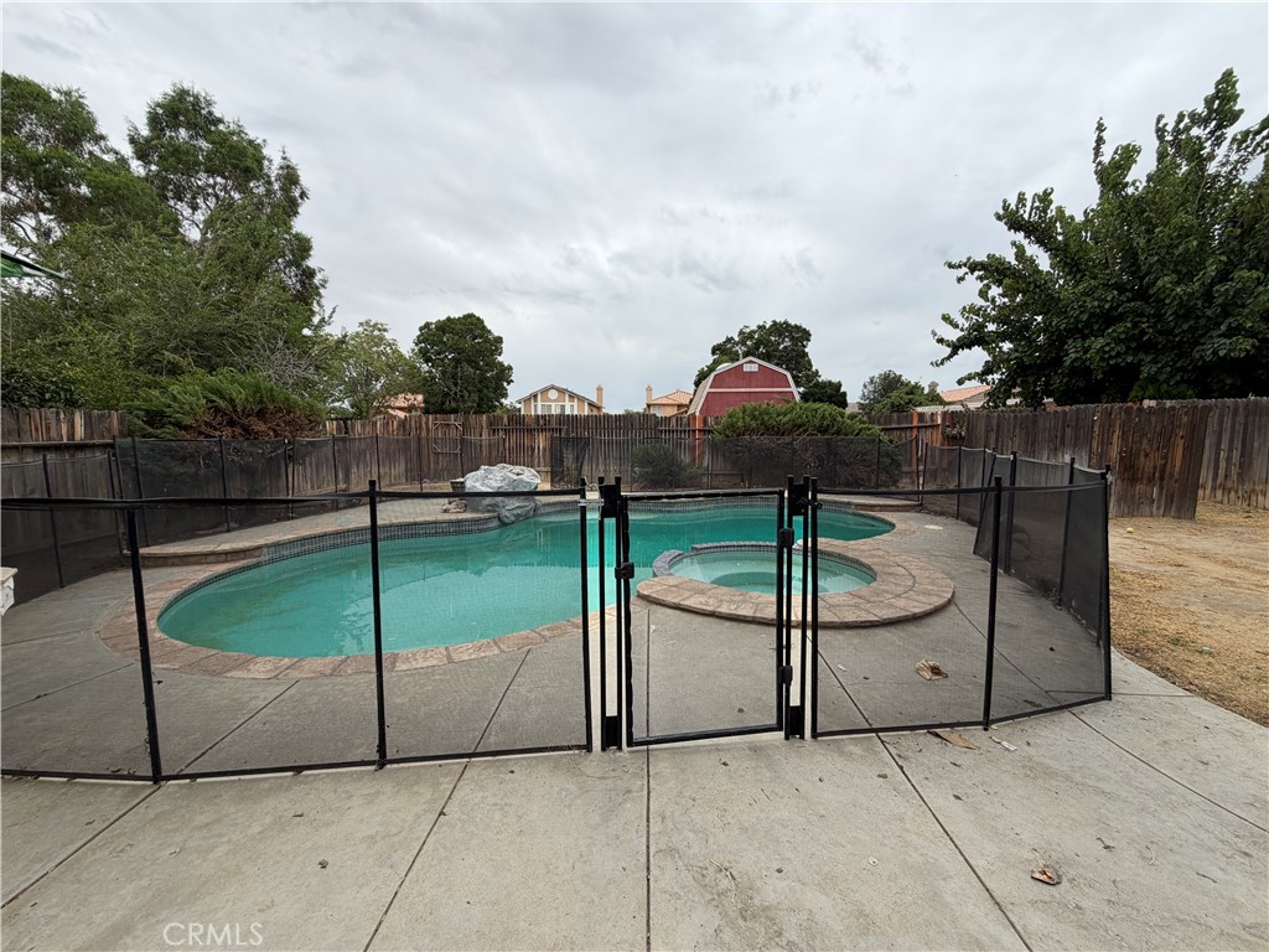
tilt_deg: -4.8
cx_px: 634
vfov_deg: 85.7
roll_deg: +0.9
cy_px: 476
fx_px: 513
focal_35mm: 14
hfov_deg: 102.1
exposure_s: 1/770
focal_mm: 2.22
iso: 32
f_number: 2.2
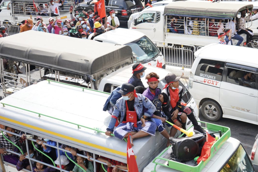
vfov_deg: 23.4
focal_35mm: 58
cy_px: 85
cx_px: 169
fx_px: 416
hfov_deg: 34.2
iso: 100
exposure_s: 1/125
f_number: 5.6
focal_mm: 40
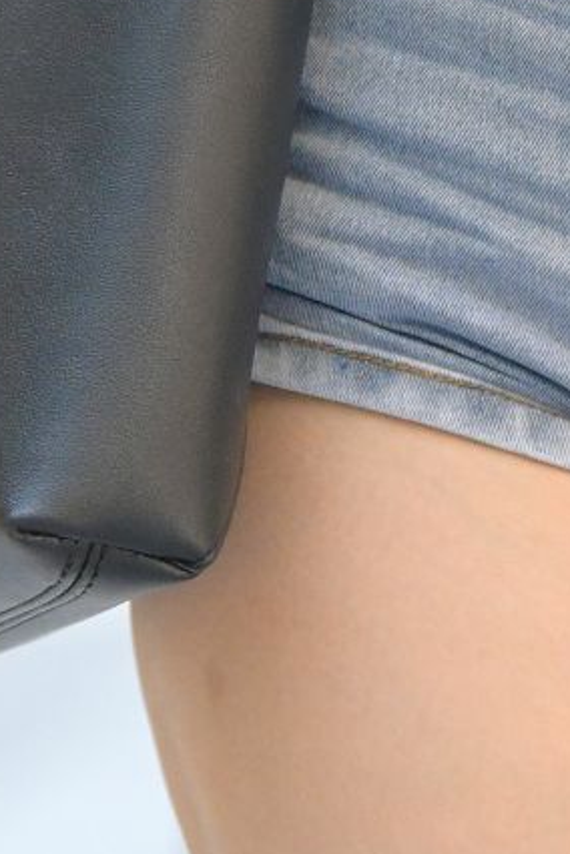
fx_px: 22062
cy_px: -852
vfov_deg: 2.2
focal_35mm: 929
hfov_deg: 1.5
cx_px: 858
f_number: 3.5
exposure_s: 1/640
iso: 2000
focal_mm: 160
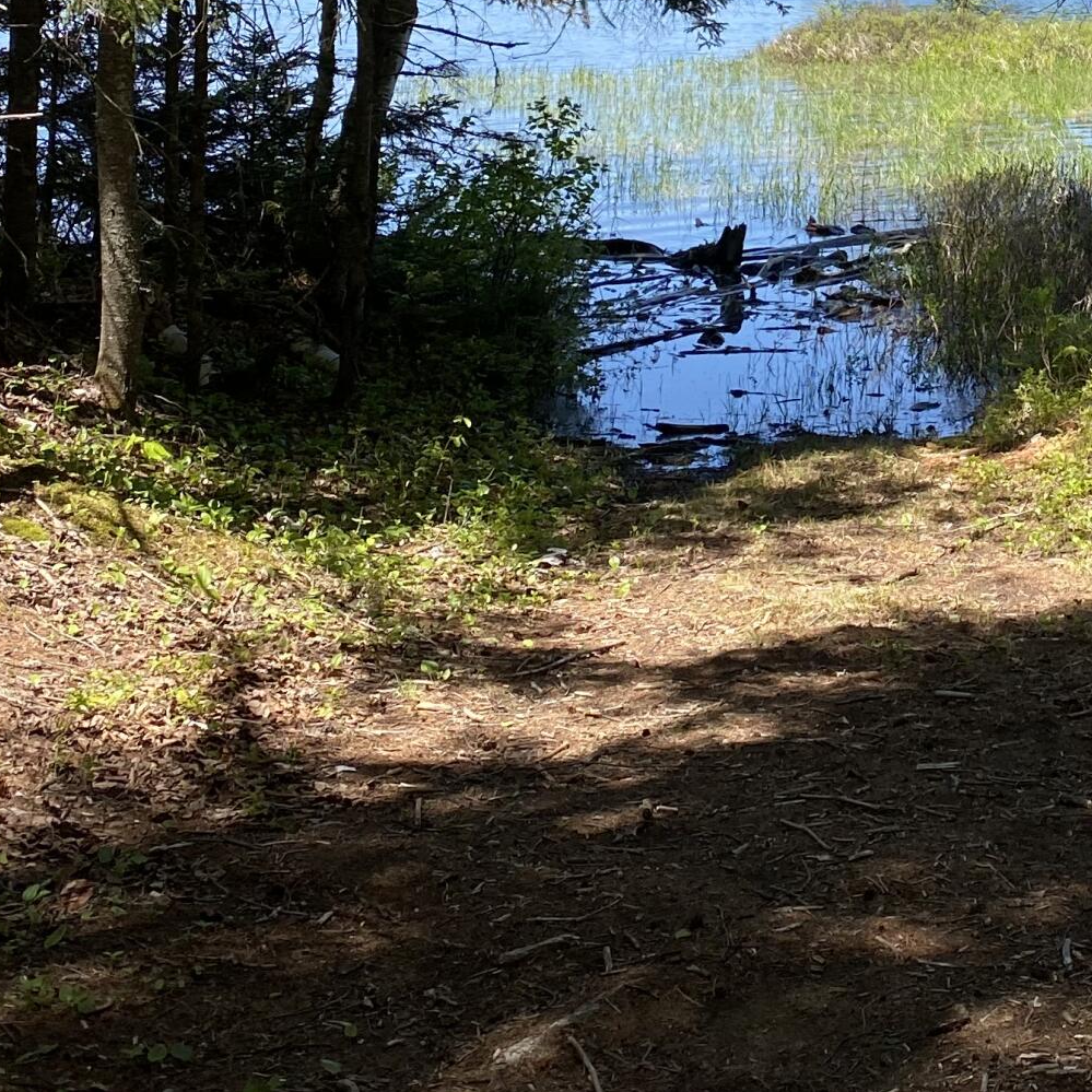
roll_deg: -1.2
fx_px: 2463
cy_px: -113
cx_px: 1158
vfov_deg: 23.4
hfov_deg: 23.7
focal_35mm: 69
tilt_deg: +3.8
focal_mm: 4.25
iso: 32
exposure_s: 1/747
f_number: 1.8
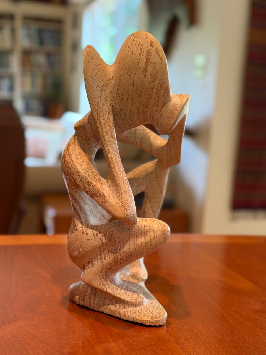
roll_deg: -4.1
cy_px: 178
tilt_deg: -8.4
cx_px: 133
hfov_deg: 30.3
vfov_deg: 39.7
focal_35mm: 48
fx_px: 492
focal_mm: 6.76
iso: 160
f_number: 1.78
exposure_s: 1/60
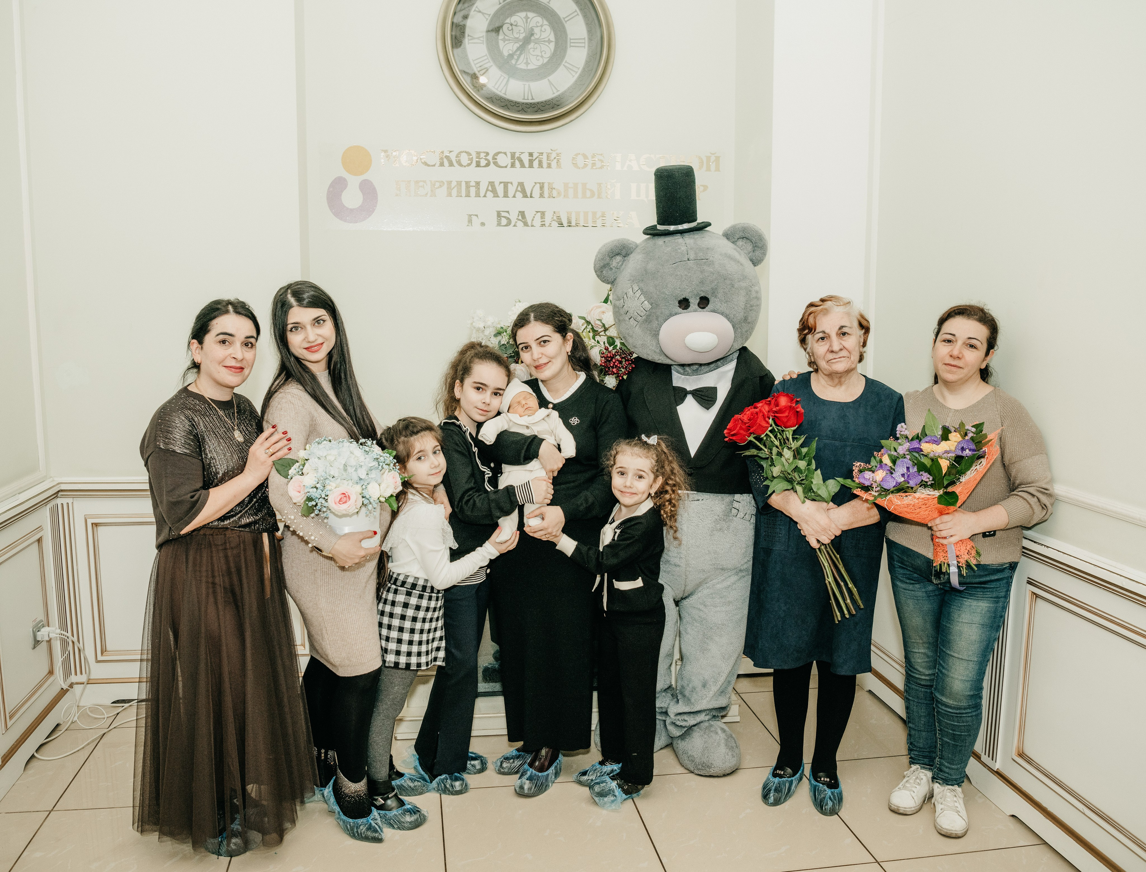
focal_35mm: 28
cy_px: 447
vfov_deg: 49.7
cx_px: 548
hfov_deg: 62.6
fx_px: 942
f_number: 4.5
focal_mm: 24
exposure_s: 1/160
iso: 320
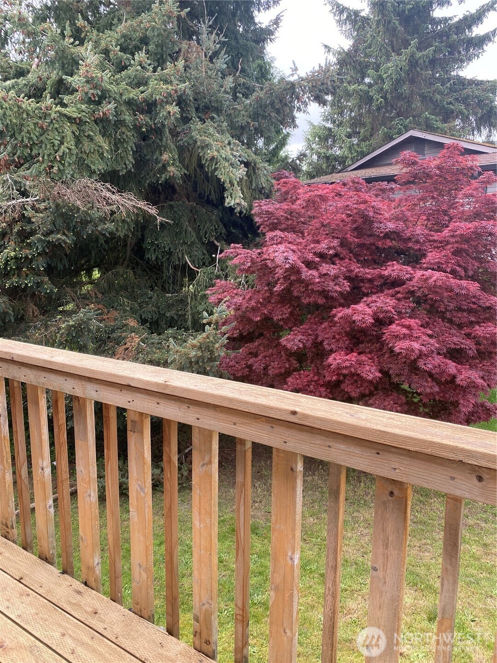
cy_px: 332
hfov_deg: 53.1
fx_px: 498
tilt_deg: -8.5
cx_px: 248
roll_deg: -0.5
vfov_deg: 67.3
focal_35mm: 26
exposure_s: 1/279
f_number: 1.8
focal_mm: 4.25
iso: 32
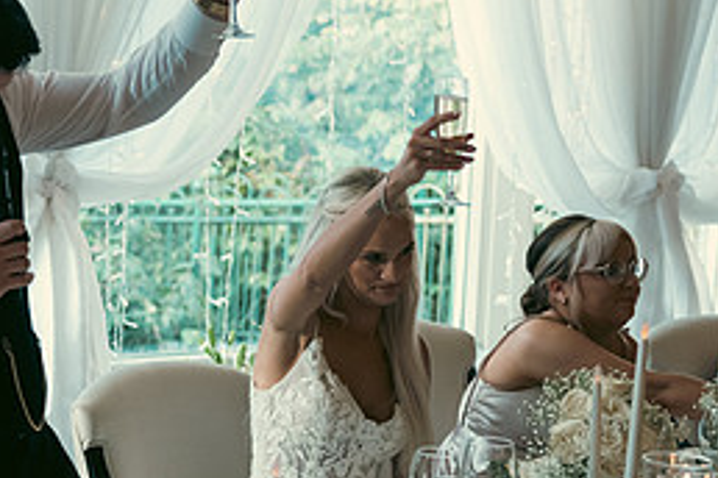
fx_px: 2154
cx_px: -6
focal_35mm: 108
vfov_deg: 12.7
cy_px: 246
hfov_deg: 18.4
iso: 400
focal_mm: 48
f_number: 3.5
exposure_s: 1/160
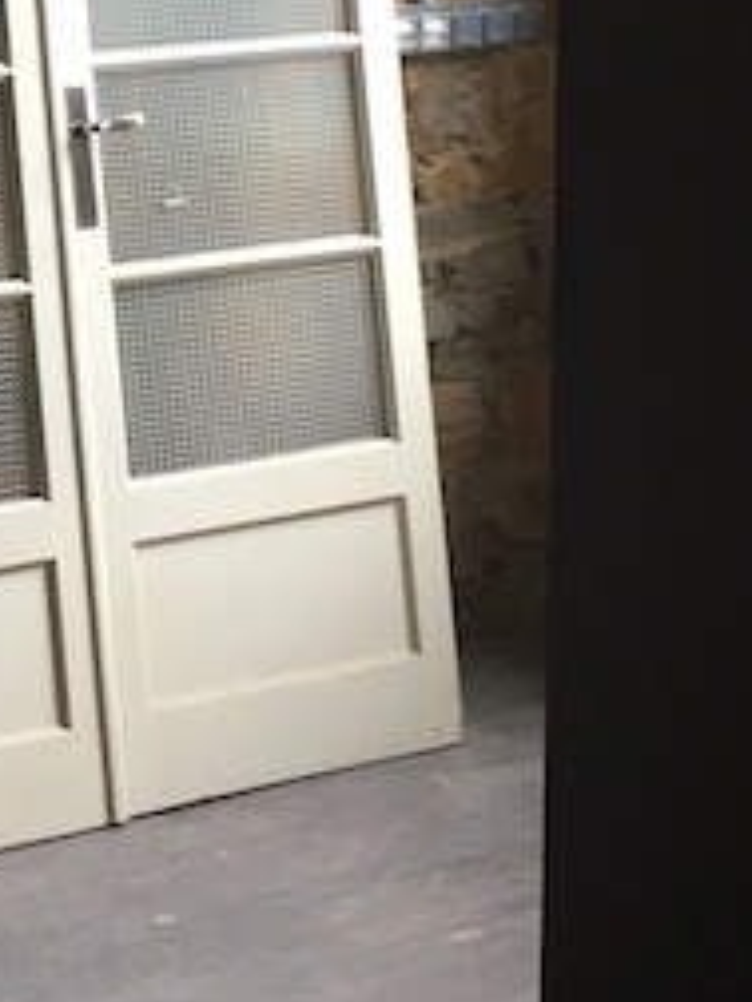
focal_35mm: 92
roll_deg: +2.7
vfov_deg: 20.8
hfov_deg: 15.4
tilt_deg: -8.3
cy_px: 87
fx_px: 2665
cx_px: -171
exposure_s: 1/33
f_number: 2.2
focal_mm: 4.15
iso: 80
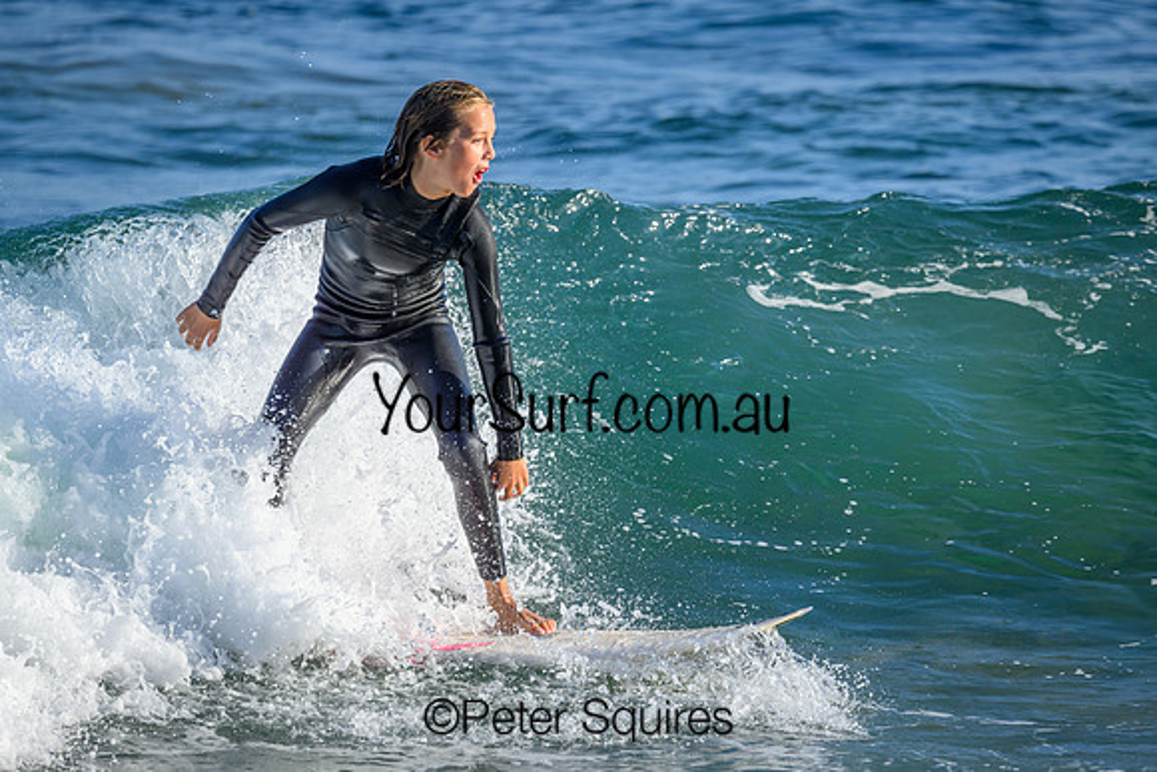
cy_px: 386
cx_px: 578
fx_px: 25716
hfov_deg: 2.6
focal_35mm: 800
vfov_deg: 1.7
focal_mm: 800
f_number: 6.3
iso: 560
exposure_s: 1/2000
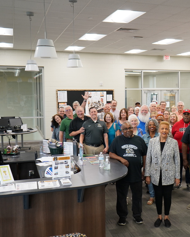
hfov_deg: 31.8
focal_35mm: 46
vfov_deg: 40.3
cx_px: 155
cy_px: 117
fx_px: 323
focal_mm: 32
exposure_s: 1/40
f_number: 4
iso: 320
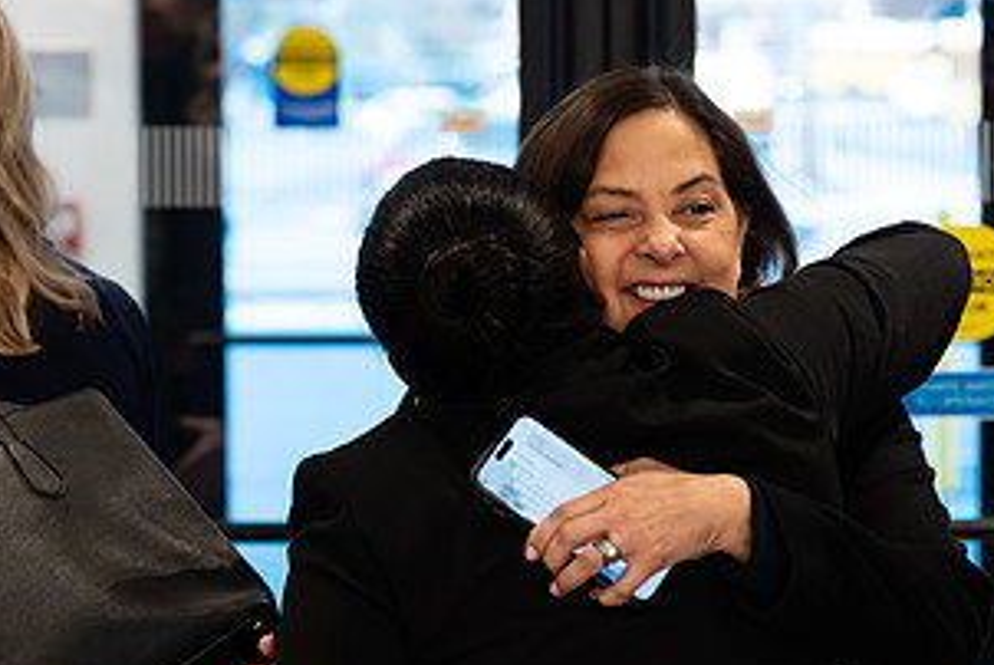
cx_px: 579
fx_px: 3455
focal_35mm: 125
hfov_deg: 16.4
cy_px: 295
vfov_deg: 11.0
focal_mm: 63
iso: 800
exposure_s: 1/200
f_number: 3.2
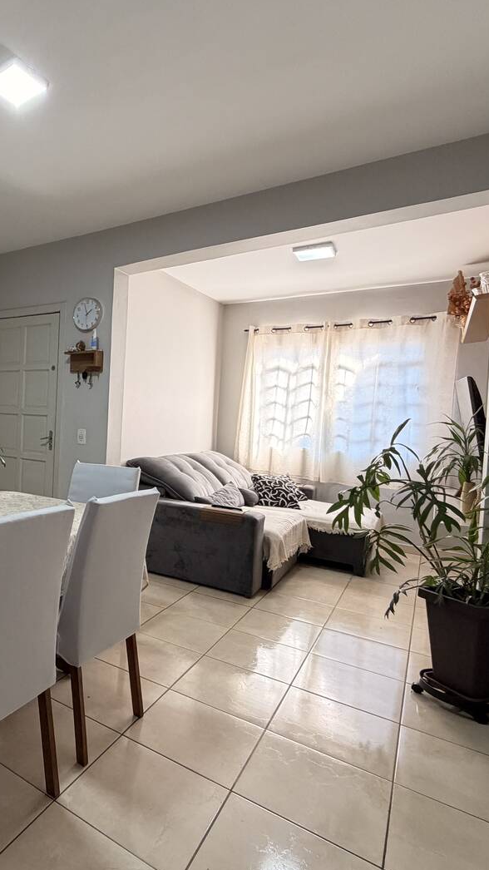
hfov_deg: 48.6
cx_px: 60
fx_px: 484
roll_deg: -2.0
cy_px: 433
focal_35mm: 21
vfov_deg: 83.9
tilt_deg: -2.8
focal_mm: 2.22
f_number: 2.2
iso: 320
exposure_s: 1/111
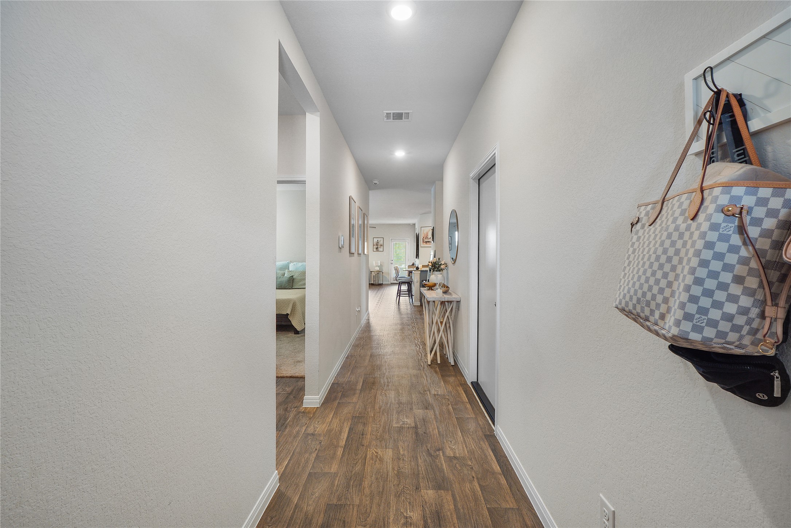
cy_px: 264
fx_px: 330
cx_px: 396
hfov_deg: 100.4
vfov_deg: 77.3
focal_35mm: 15
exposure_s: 1/8
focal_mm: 10
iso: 100
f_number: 8
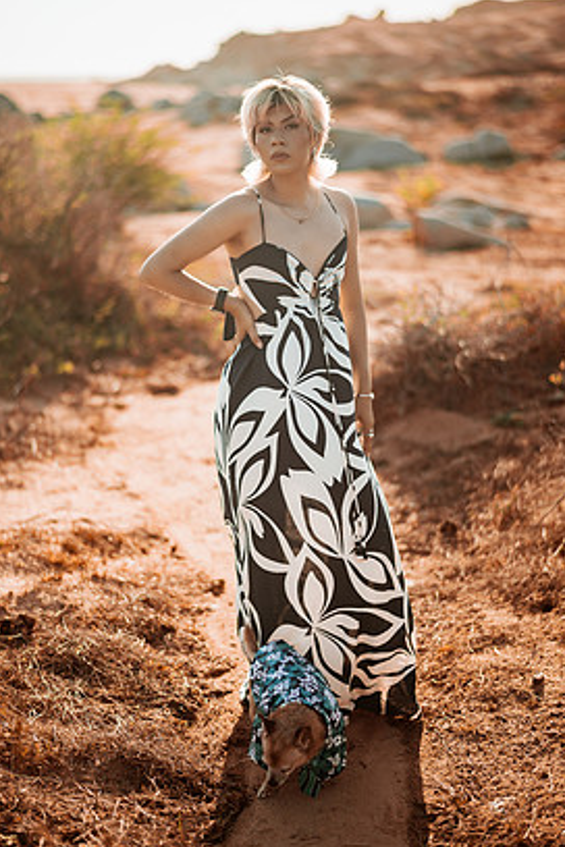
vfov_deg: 31.4
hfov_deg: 21.2
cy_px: 409
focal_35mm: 64
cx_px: 287
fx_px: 1507
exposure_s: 1/5000
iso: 100
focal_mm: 58
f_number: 1.4
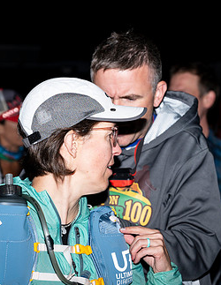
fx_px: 1202
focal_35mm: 144
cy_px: 172
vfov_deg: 13.5
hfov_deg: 10.5
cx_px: 116
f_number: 4
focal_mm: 70
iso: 320
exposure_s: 1/200
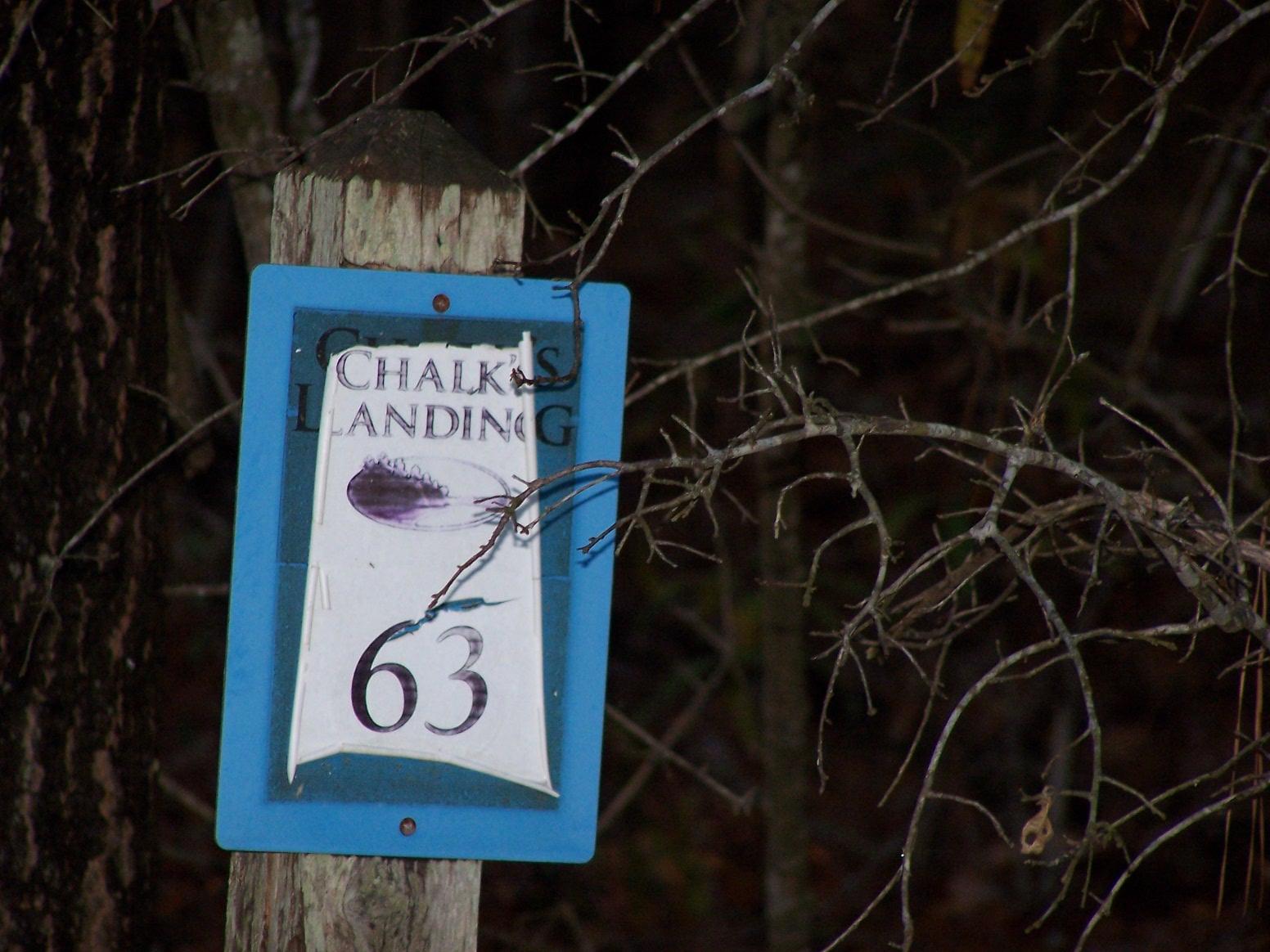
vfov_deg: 3.9
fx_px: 13942
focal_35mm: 380
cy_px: 476
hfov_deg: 5.2
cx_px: 635
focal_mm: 63
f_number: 3.7
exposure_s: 1/350
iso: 140
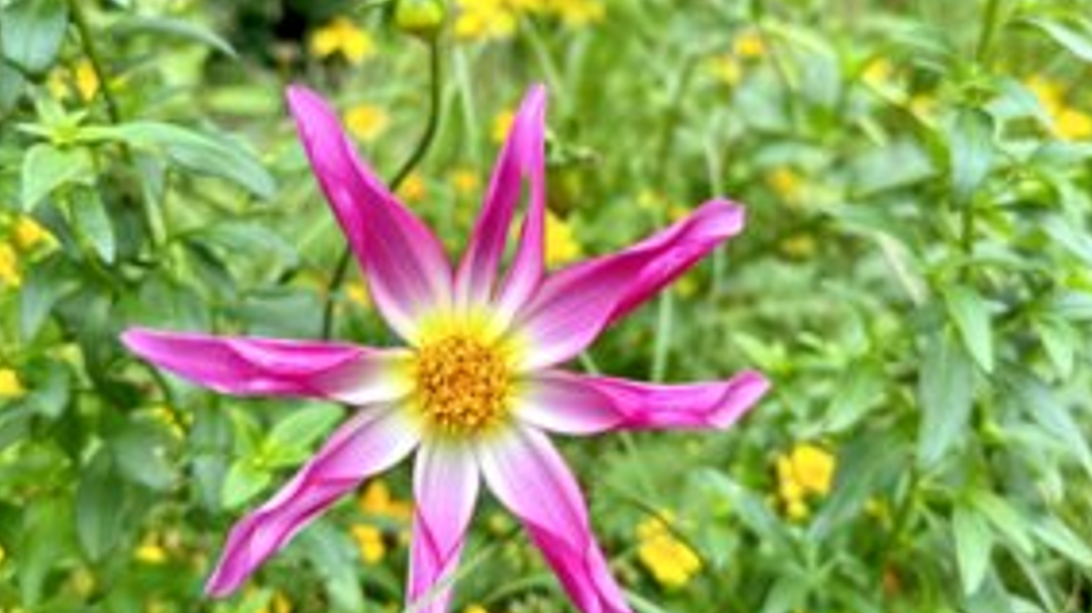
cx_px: 567
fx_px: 1071
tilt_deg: -5.1
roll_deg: +7.8
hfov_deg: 54.0
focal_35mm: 37
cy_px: 147
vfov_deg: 31.3
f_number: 1.78
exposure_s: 1/311
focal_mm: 6.86
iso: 80
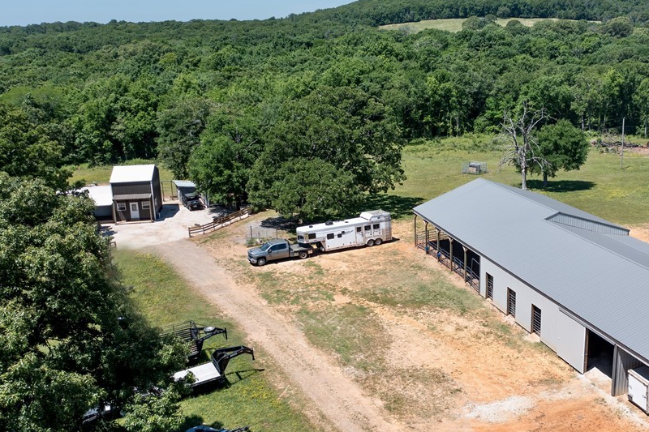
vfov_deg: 35.0
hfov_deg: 50.2
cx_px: 406
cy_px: 208
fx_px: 685
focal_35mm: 38
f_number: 2.8
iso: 100
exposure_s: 1/2500
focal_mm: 10.26
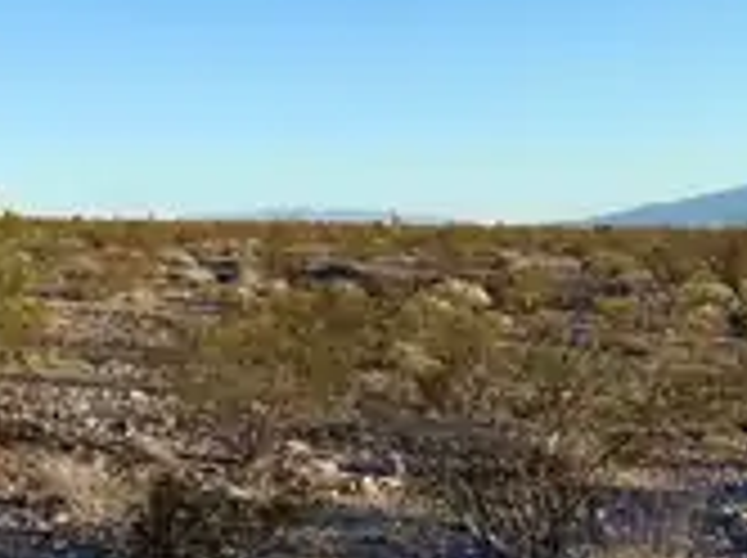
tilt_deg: +8.4
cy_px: 50
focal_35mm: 58
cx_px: -50
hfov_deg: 30.2
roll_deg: +2.1
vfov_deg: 24.4
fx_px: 1250
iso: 80
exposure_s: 1/3145
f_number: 1.78
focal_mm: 6.76
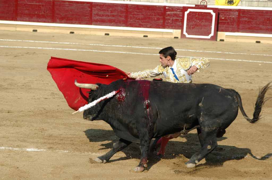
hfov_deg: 15.9
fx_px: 973
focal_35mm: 129
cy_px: 90
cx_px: 136
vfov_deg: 10.6
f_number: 9
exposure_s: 1/500
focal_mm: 86
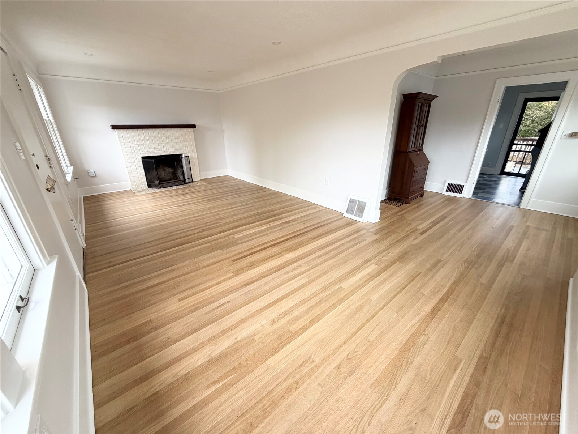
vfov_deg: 85.7
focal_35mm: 14
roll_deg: +1.3
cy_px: 217
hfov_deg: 102.1
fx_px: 234
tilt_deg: -20.5
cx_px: 289
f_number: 2.2
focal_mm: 2.22
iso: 100
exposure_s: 1/121
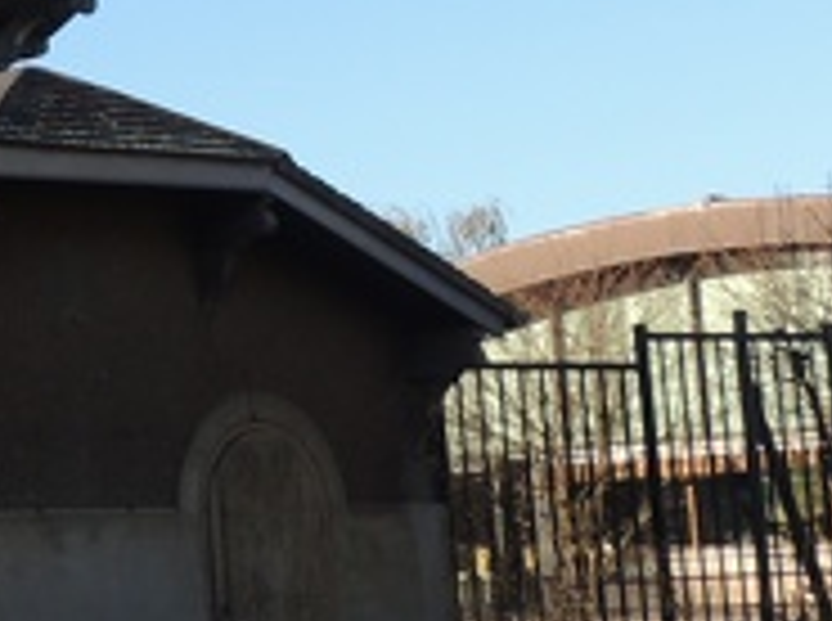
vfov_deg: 11.2
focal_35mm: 130
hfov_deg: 14.6
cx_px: -247
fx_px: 3118
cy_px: -81
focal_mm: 5.3
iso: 100
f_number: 3.1
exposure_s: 1/640
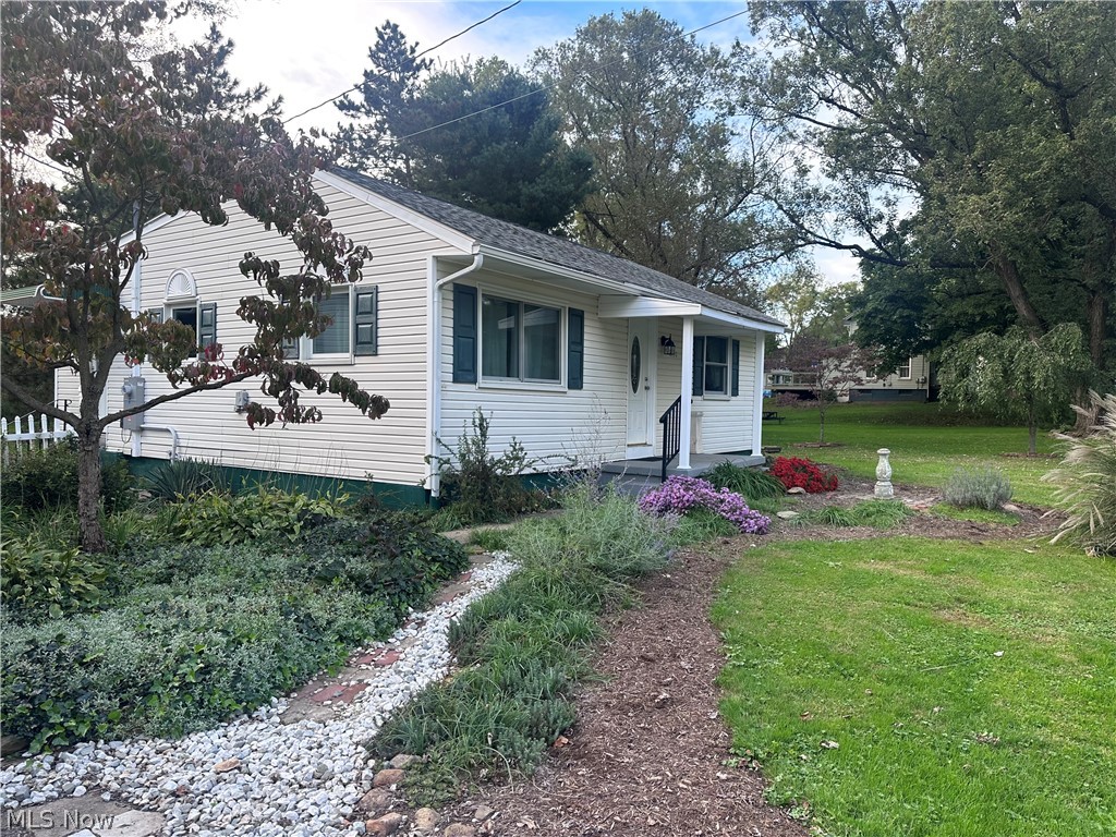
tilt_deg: -1.1
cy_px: 418
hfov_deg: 71.6
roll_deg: -1.1
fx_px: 774
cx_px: 558
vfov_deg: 56.8
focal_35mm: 24
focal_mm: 6.86
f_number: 1.78
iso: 80
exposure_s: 1/341
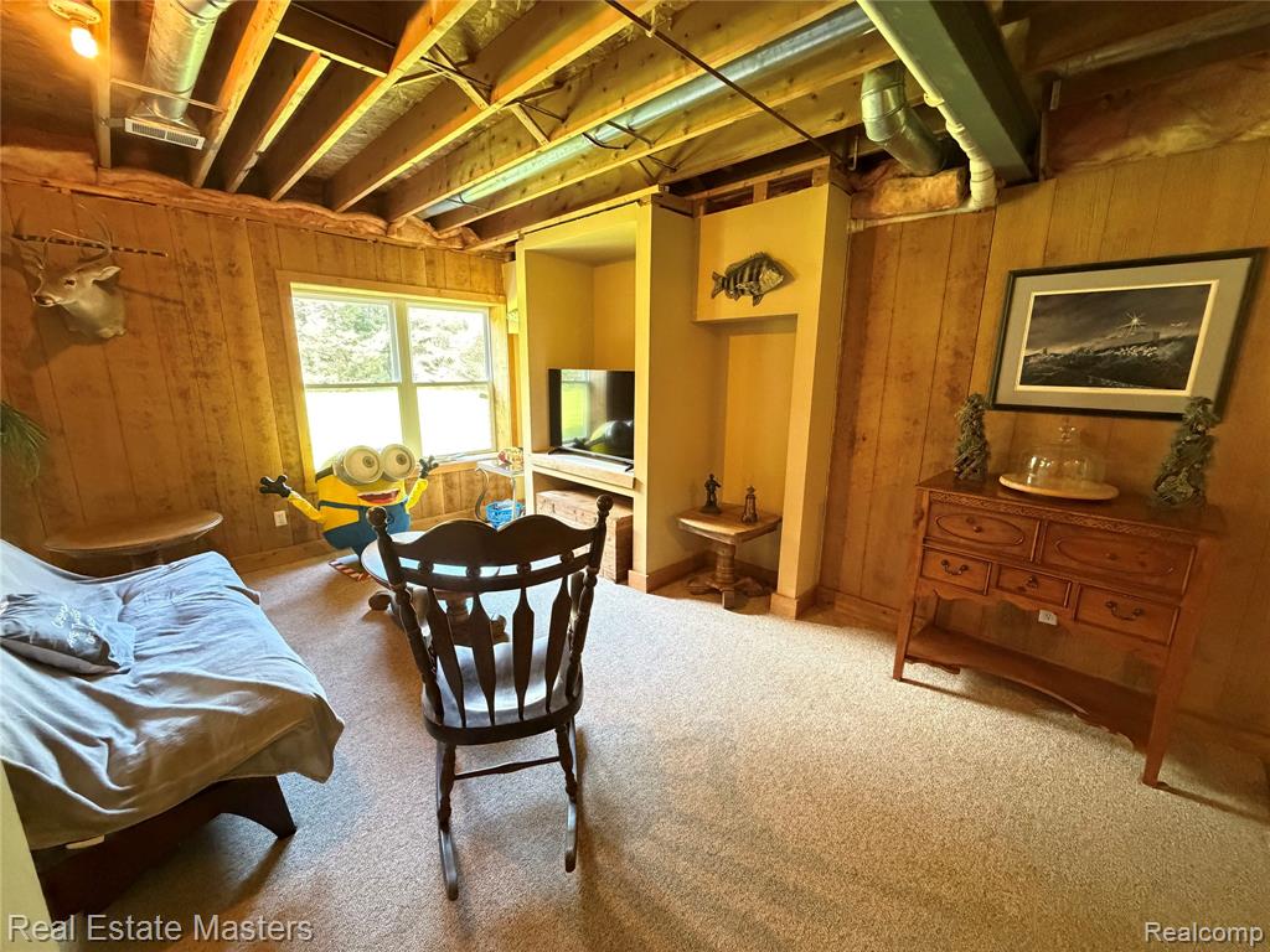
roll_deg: -0.2
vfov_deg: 85.7
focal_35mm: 14
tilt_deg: -11.6
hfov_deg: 102.1
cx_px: 635
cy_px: 476
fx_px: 514
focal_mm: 2.22
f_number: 2.2
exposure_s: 1/60
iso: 1250
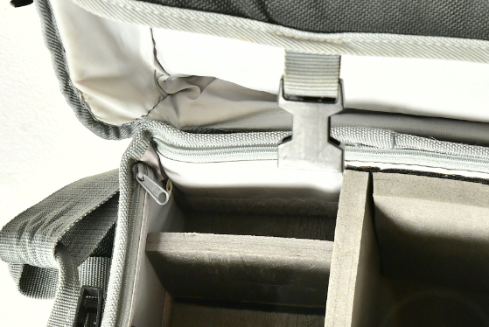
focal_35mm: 142
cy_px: 339
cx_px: 504
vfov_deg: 9.6
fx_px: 1931
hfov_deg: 14.2
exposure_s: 1/160
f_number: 10
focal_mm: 62
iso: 1600
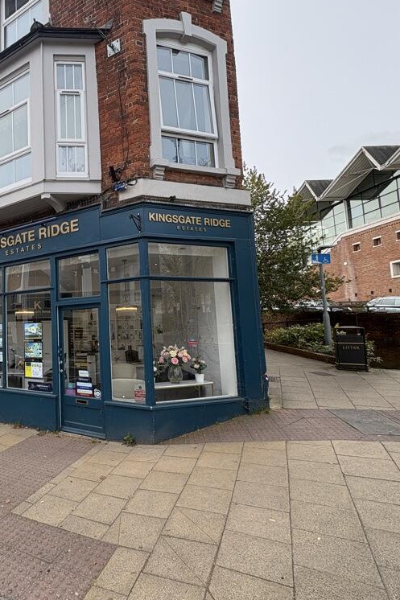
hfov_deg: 55.1
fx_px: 333
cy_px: 302
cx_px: 52
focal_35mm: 20
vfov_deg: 84.0
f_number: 2.2
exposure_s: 1/414
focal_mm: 2.22
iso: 40
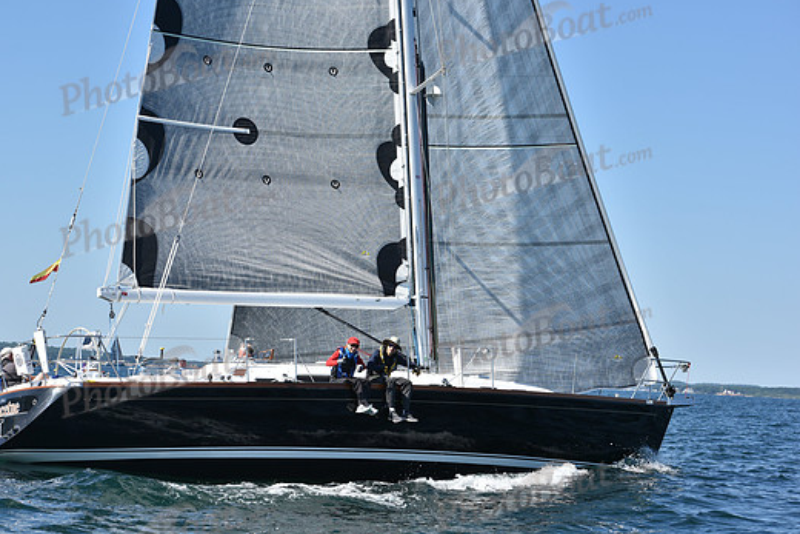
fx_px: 2356
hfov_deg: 19.3
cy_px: 276
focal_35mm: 106
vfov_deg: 12.9
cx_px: 357
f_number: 7.1
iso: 250
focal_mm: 95
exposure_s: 1/1250
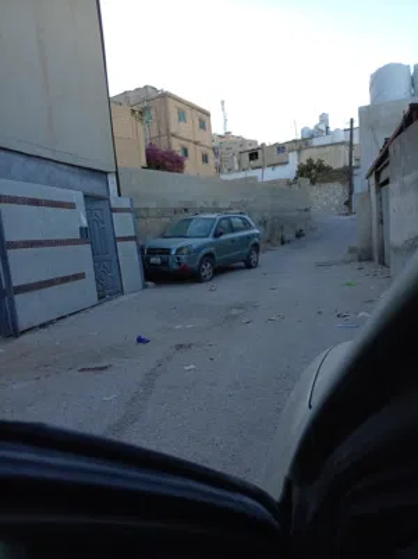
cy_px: 280
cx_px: 209
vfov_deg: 69.4
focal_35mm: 25
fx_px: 403
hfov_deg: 54.8
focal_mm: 4.15
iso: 102
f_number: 1.8
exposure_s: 1/418
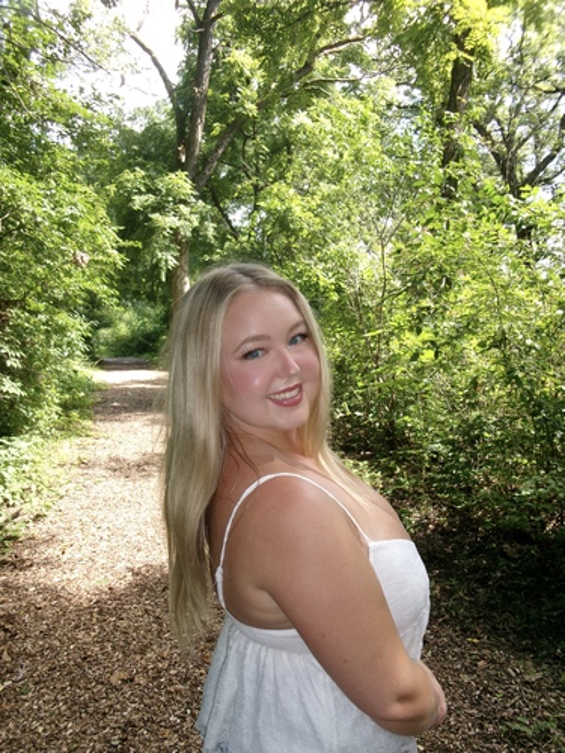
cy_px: 376
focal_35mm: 28
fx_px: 609
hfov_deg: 49.7
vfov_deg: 63.4
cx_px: 282
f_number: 3.9
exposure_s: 1/56
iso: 100
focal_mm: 5.1
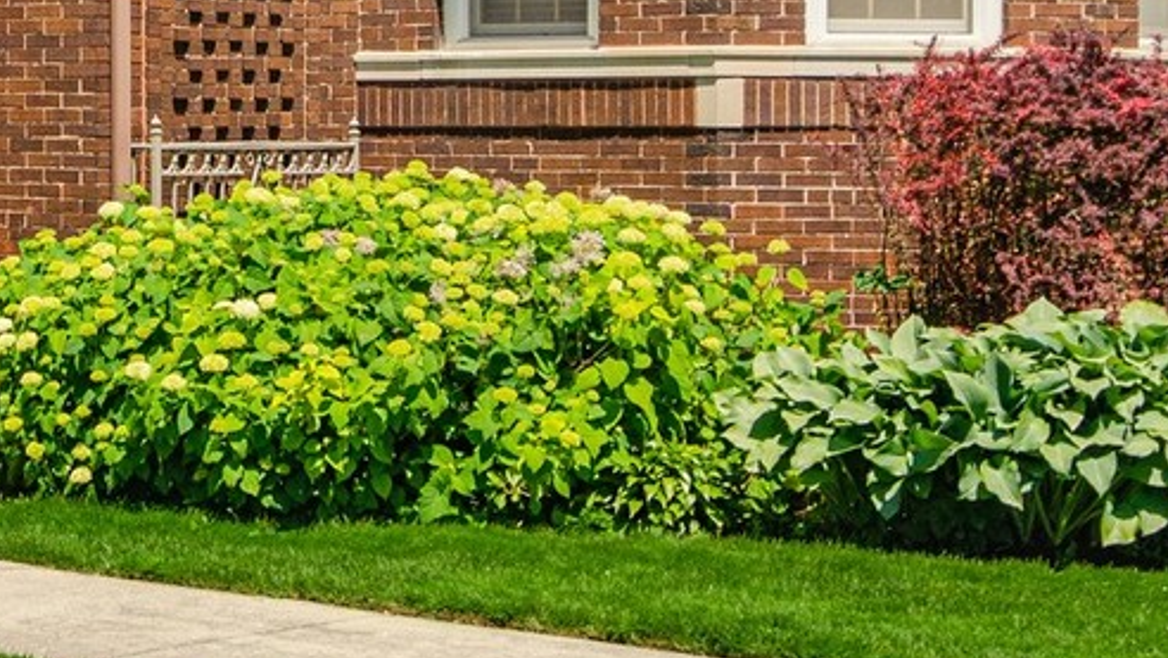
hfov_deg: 19.0
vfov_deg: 11.2
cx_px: -357
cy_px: -306
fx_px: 3222
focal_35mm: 104
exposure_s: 1/200
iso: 200
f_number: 8
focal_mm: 20
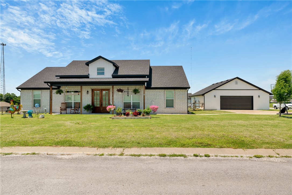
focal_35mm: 23
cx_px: 146
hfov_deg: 76.1
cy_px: 98
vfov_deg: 55.1
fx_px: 187
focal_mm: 23
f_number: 6.3
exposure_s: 1/60
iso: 100
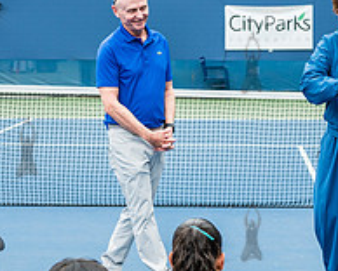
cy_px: 230
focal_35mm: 141
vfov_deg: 10.9
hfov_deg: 13.6
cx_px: 251
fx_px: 1413
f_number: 4.5
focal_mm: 50
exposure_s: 1/320
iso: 400
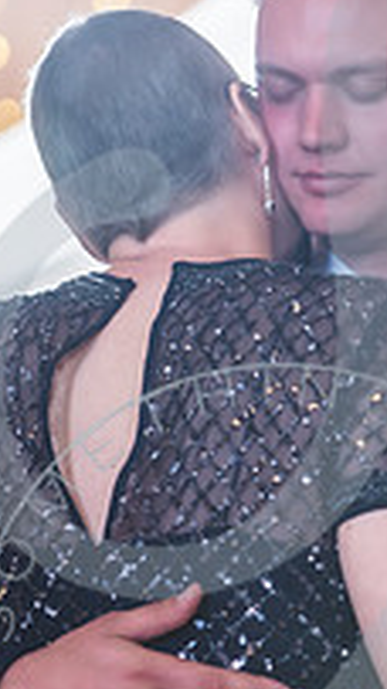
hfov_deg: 3.5
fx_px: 6357
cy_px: 421
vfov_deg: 6.2
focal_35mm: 348
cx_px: 435
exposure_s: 1/200
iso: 1000
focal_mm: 150
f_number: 2.8
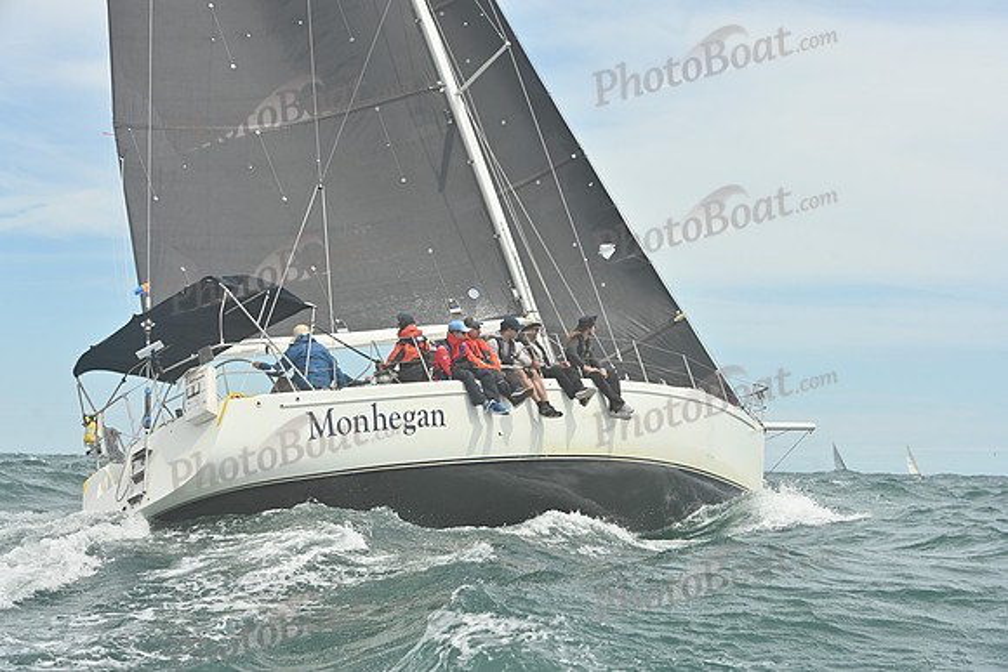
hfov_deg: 28.8
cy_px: 336
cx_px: 504
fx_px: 1960
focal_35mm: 70
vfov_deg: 19.5
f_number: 7.1
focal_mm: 70
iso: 320
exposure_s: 1/1250
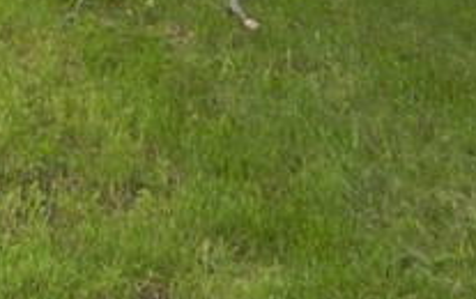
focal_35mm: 157
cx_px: -209
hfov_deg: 12.7
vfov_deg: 7.6
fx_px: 2039
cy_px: -508
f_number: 3.5
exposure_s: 1/276
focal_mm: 5.4
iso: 160
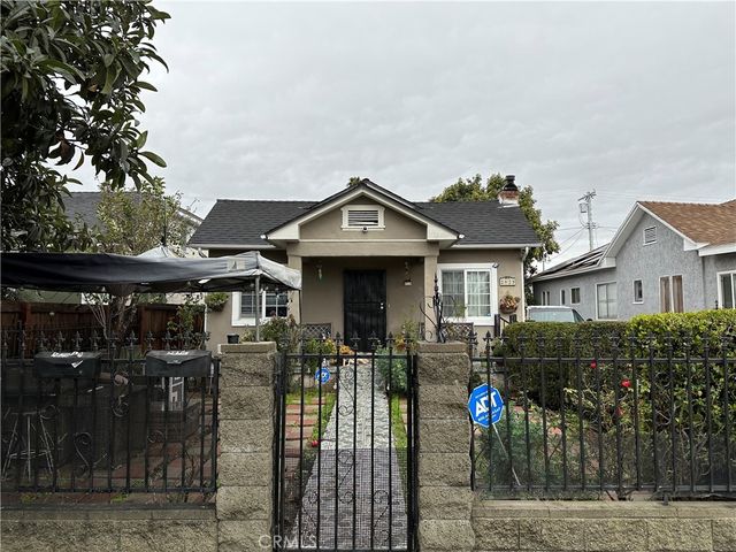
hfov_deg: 71.6
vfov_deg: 56.8
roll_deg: -0.9
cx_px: 368
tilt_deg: +4.1
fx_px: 510
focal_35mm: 24
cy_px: 276
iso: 80
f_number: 1.78
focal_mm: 6.86
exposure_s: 1/724
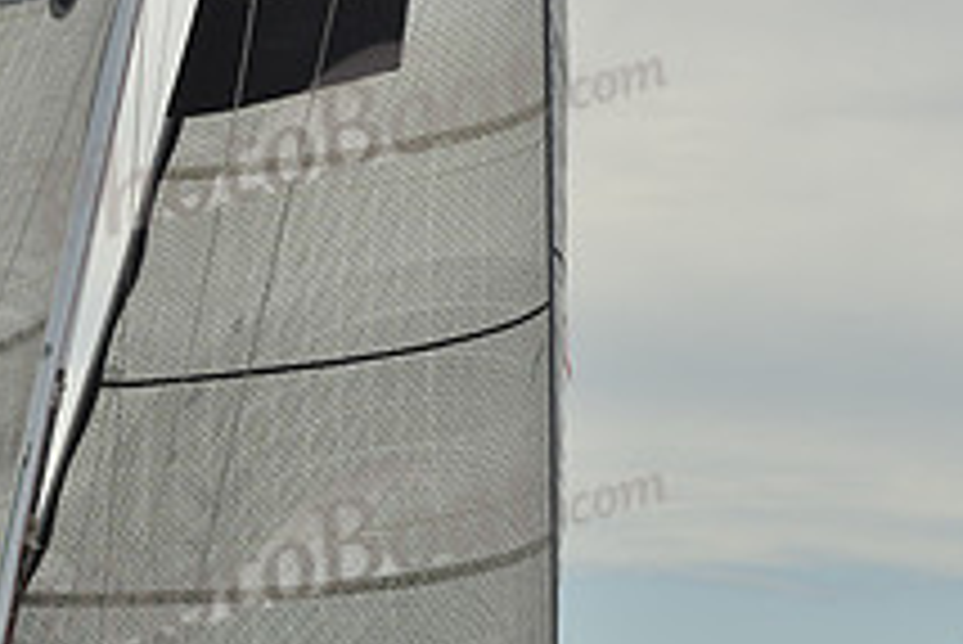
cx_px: -198
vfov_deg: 6.3
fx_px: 5808
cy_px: 849
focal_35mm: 217
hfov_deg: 9.4
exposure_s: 1/1600
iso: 280
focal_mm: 80
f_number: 8
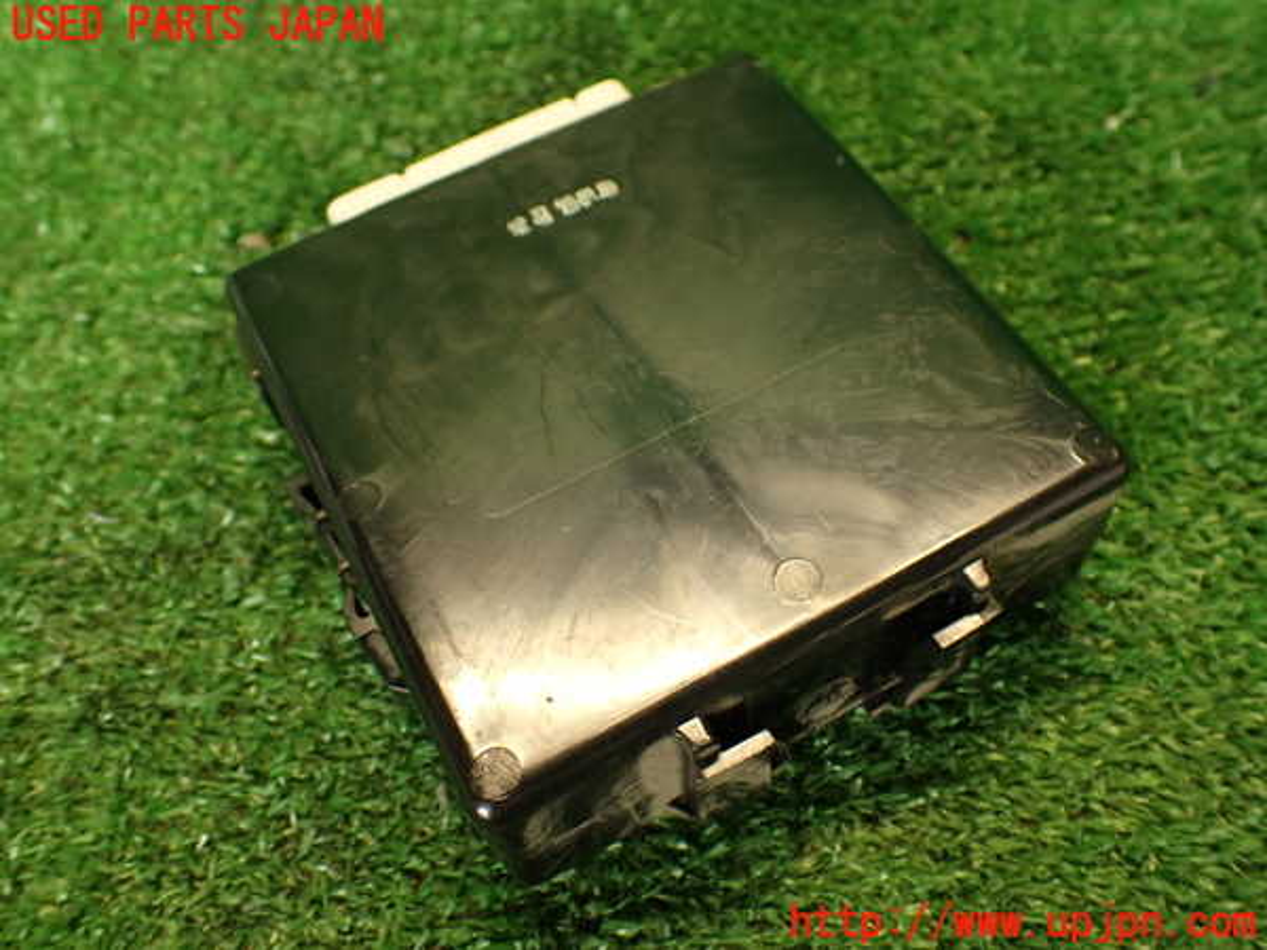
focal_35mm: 32
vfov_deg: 44.2
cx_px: 634
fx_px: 1171
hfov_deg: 56.8
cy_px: 475
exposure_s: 1/30
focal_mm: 5.79
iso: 250
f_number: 2.4
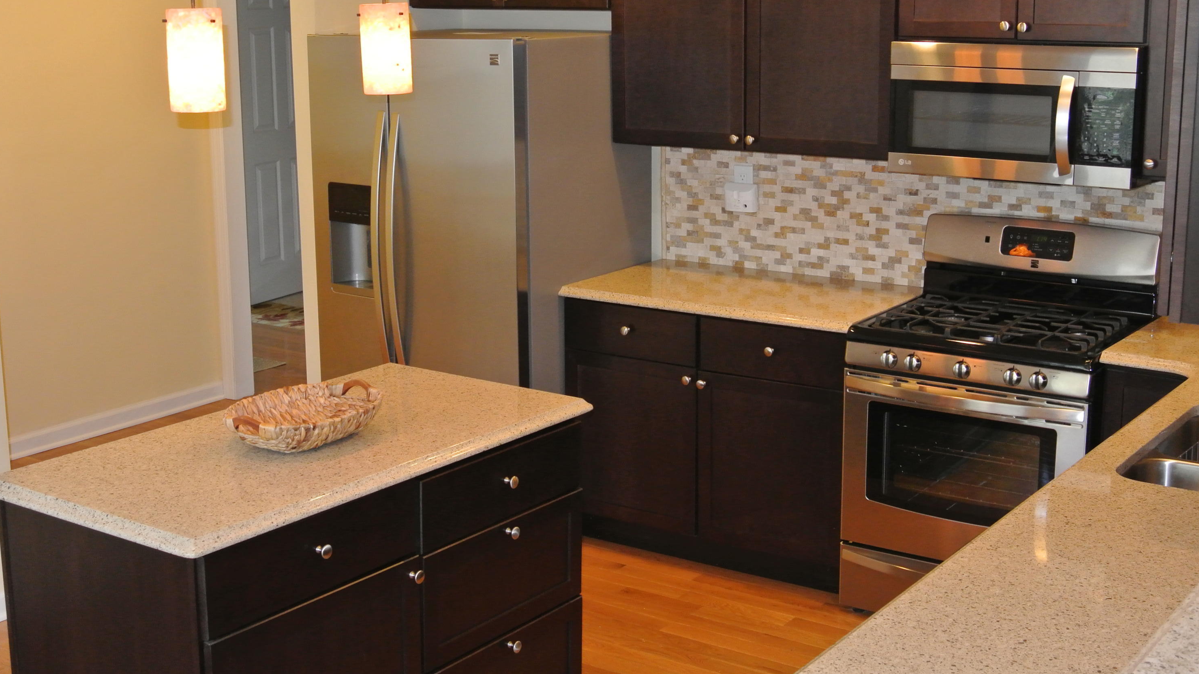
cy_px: 311
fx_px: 1590
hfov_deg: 41.3
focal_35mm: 50
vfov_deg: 23.9
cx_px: 597
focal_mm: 17.7
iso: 800
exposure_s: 1/60
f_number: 4.5
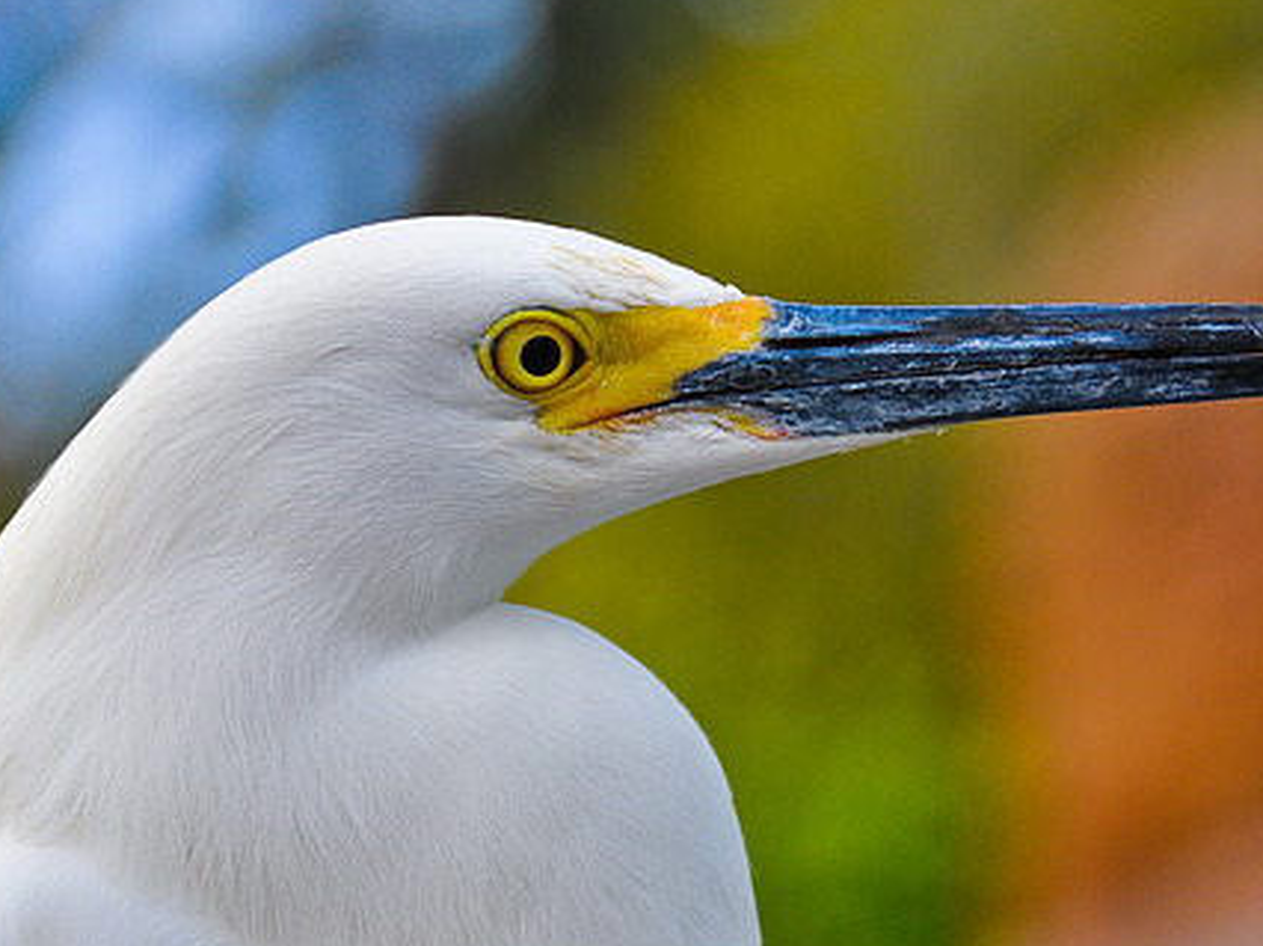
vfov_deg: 5.8
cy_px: 509
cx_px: 747
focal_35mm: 255
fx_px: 9299
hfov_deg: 7.8
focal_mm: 130
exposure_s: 1/500
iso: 200
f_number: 5.6
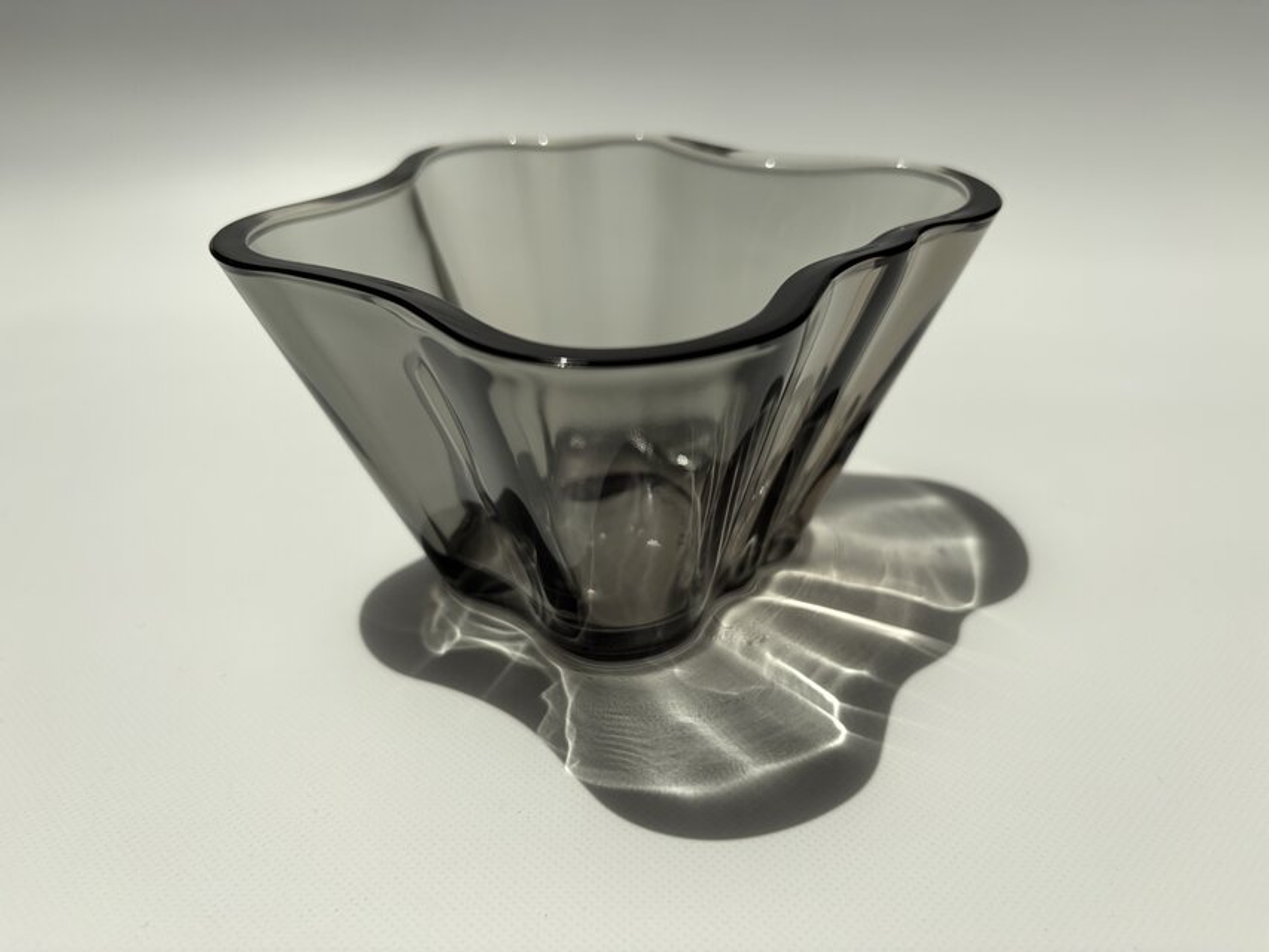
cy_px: 476
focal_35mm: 26
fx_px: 953
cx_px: 634
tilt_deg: -29.3
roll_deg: +0.8
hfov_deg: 67.3
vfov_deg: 53.1
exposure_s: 1/3279
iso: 50
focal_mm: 5.96
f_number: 1.6
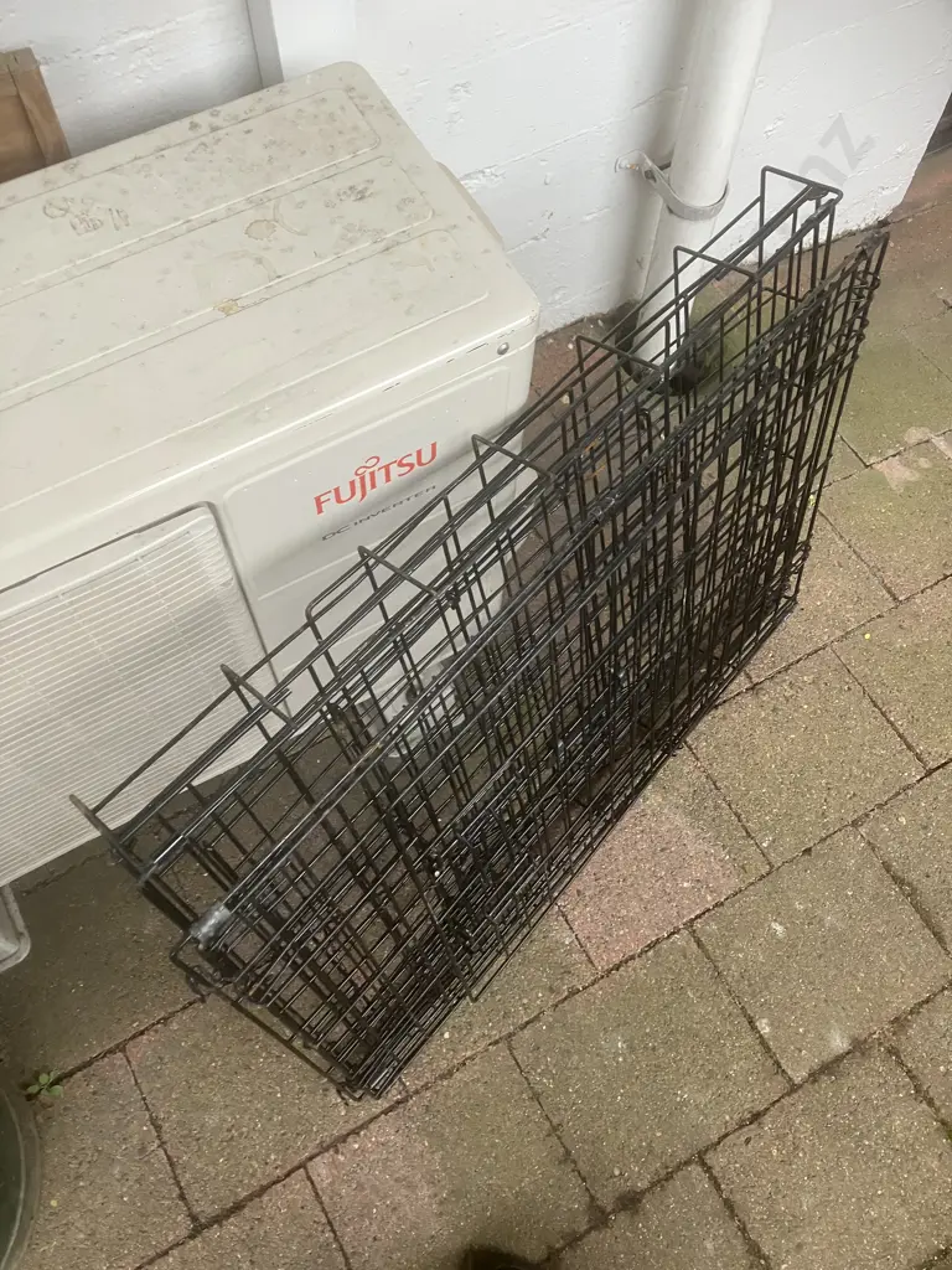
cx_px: 476
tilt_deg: -62.5
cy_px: 635
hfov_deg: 49.7
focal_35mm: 28
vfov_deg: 63.4
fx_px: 1027
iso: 80
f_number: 1.8
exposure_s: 1/60
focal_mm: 3.99
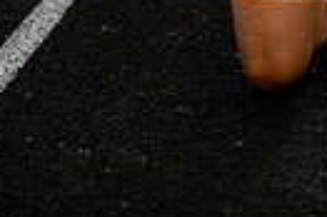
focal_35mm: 189
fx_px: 1715
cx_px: 357
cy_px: -324
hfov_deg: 10.8
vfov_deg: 6.8
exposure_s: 1/200
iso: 200
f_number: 3.5
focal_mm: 55
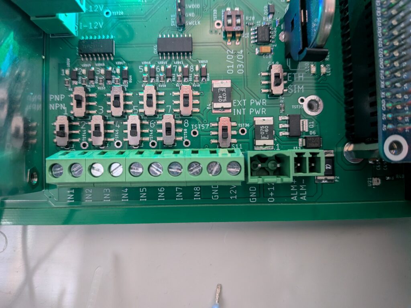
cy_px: 154
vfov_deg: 56.8
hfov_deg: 71.6
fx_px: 285
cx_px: 206
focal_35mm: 24
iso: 194
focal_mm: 4.53
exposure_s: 1/124
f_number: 1.7
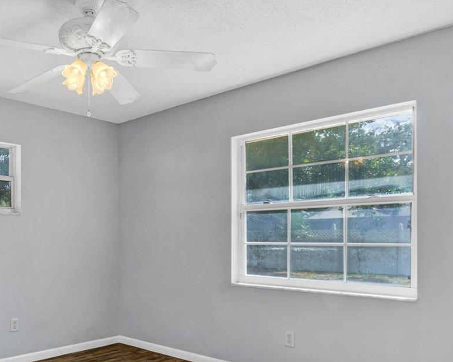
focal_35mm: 29
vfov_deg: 49.6
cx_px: 100
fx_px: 389
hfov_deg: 56.7
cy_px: 221
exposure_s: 1/25
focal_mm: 10
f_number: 14
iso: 200
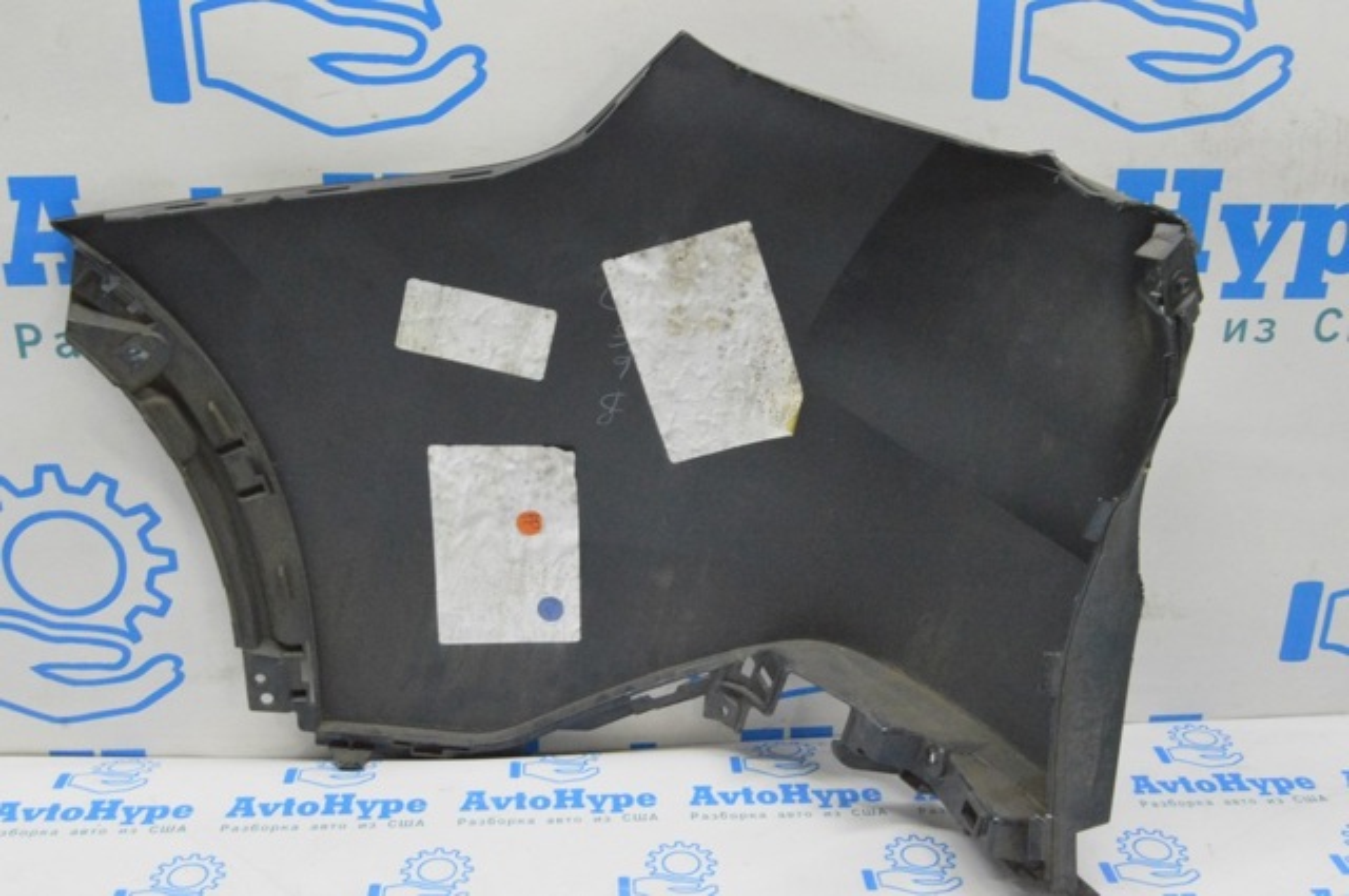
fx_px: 1460
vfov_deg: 34.1
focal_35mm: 39
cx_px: 674
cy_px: 448
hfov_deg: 49.6
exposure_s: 1/20
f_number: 20
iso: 6400
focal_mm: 26
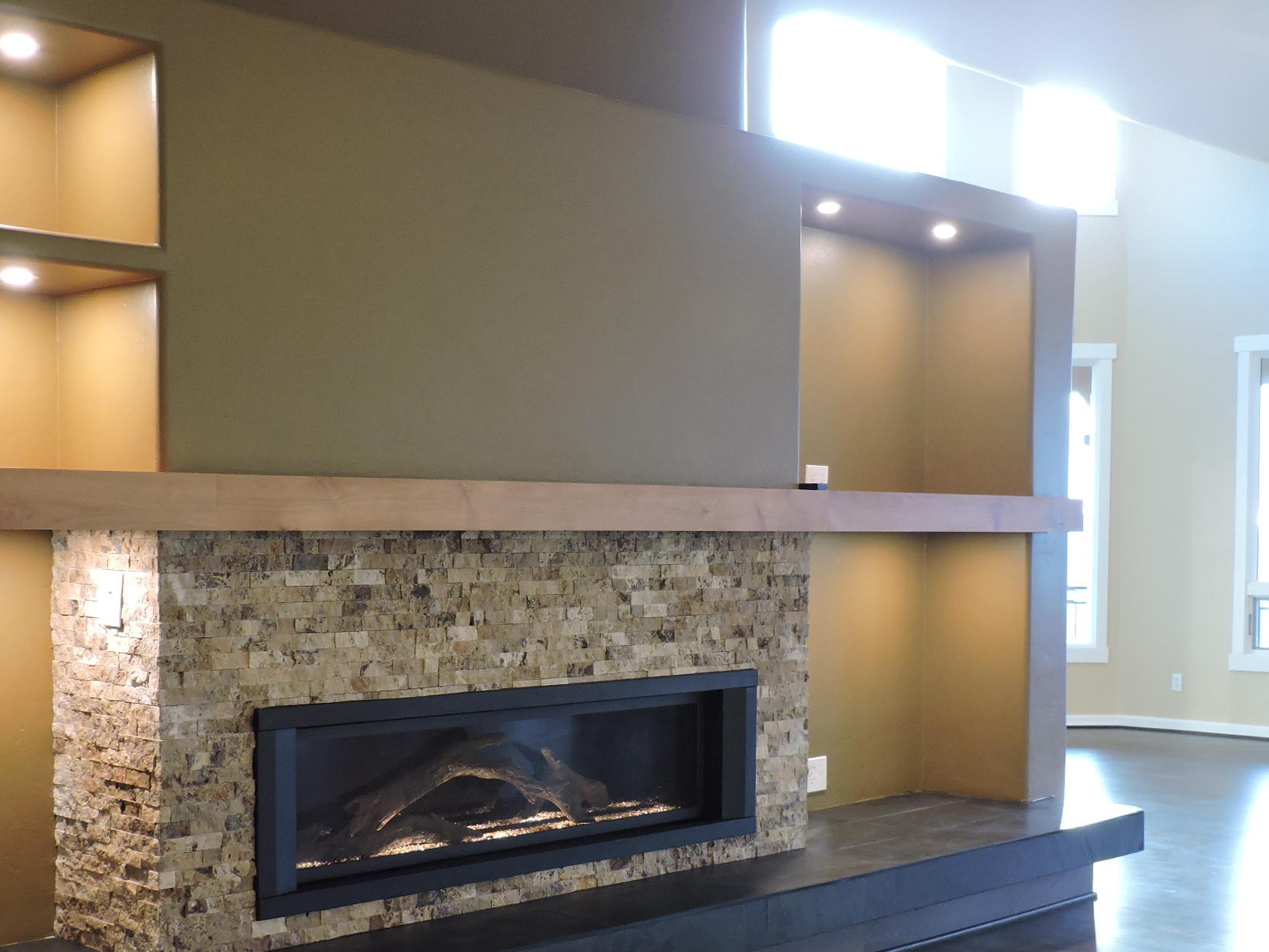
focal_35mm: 47
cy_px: 614
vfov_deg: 30.7
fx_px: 1723
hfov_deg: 40.4
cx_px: 602
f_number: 3.3
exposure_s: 1/20
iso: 400
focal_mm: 6.2
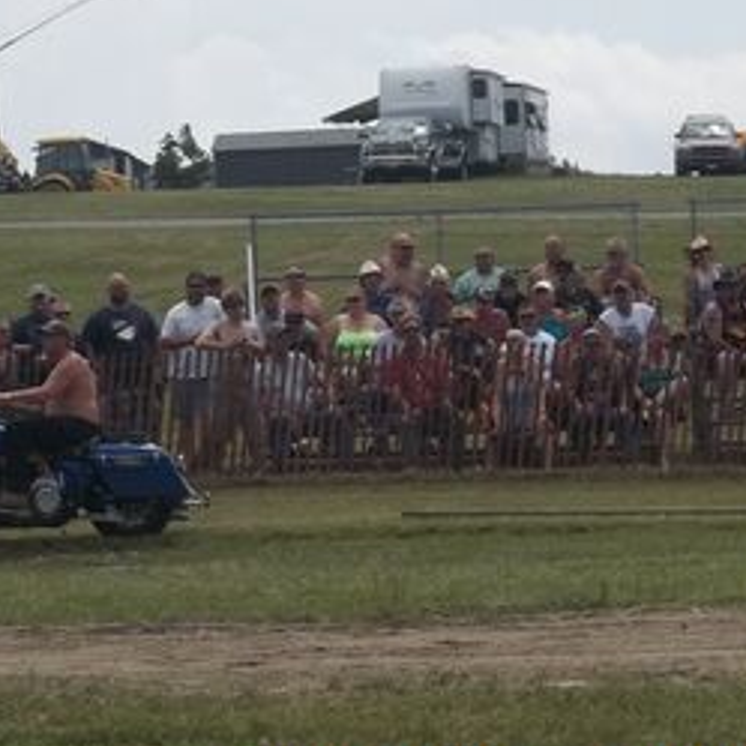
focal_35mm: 192
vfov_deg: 9.1
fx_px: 4681
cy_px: 377
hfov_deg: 9.1
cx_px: 377
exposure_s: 1/500
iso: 80
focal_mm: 24.5
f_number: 5.9
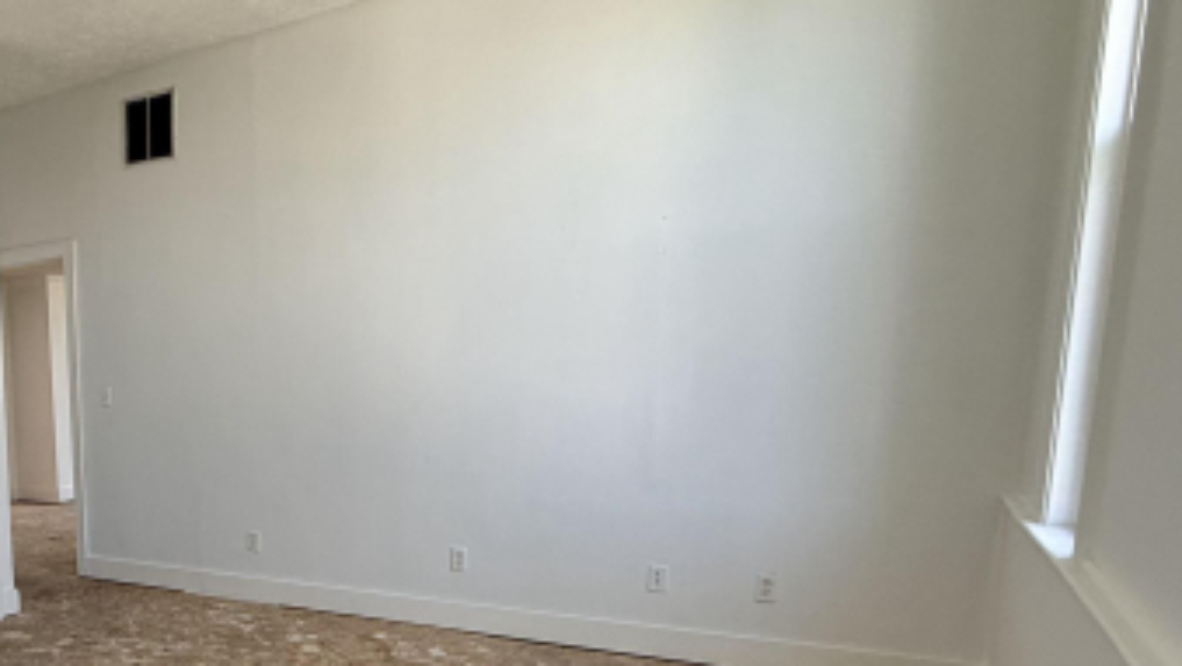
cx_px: 169
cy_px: 502
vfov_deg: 38.0
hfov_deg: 57.3
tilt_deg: -6.4
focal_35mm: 30
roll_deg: +2.6
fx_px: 941
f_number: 2.2
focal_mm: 2.22
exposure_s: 1/99
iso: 160
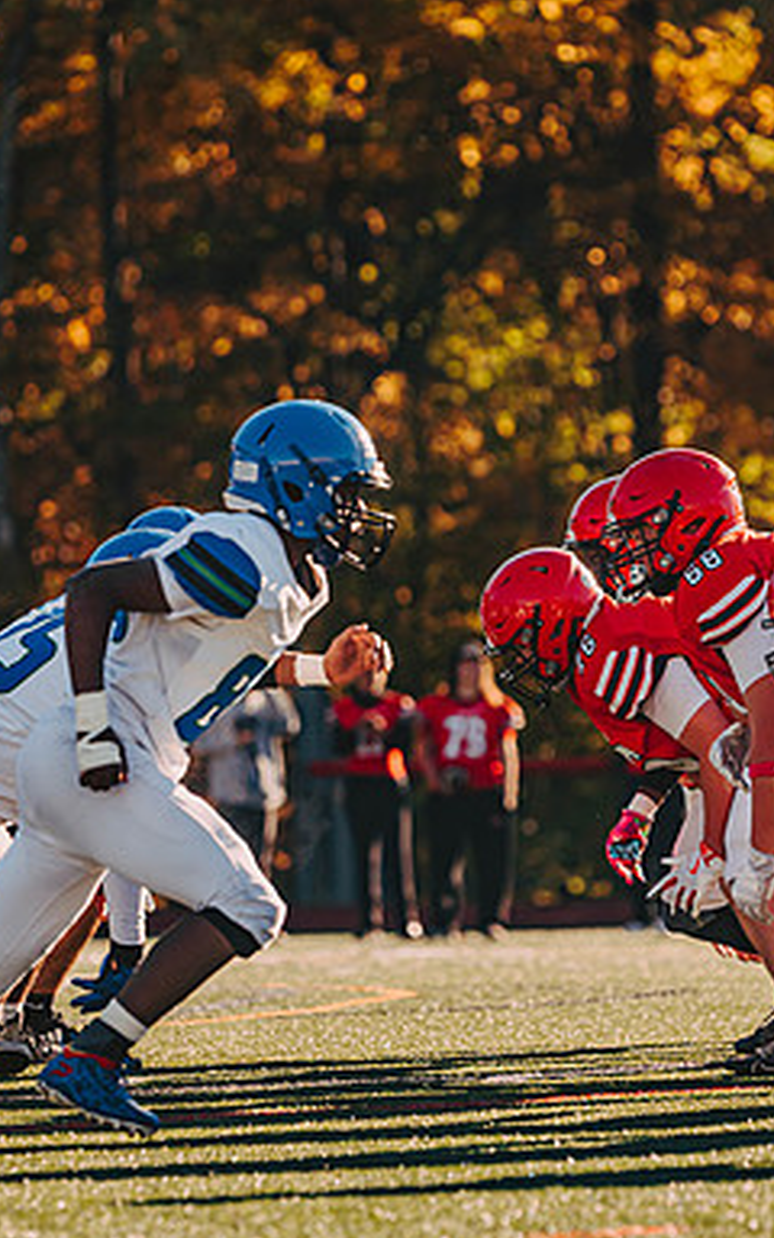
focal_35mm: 300
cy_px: 621
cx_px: 448
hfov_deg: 4.4
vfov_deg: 7.0
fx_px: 10125
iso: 125
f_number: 3.5
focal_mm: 195
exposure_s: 1/3200
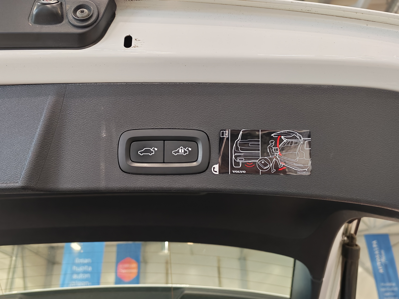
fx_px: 380
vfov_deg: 42.9
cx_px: 200
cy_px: 150
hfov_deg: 55.4
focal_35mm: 33
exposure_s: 1/100
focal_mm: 6.12
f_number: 1.9
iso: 640
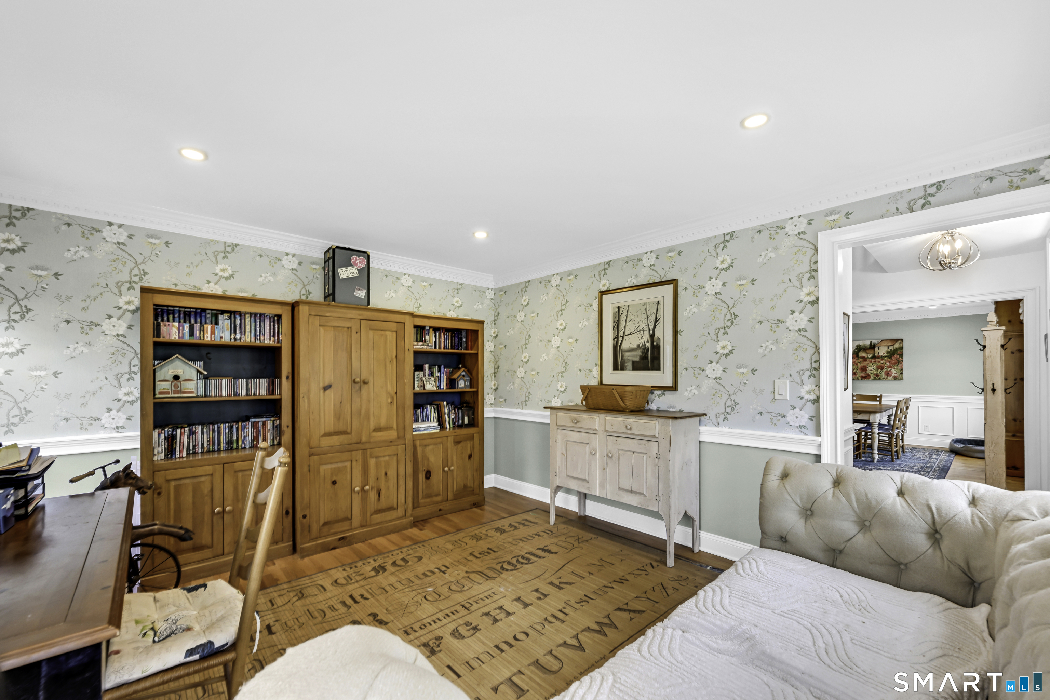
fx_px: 408
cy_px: 350
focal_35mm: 14
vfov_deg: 81.2
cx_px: 525
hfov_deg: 104.3
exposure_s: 1/200
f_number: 8
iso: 250
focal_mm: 14
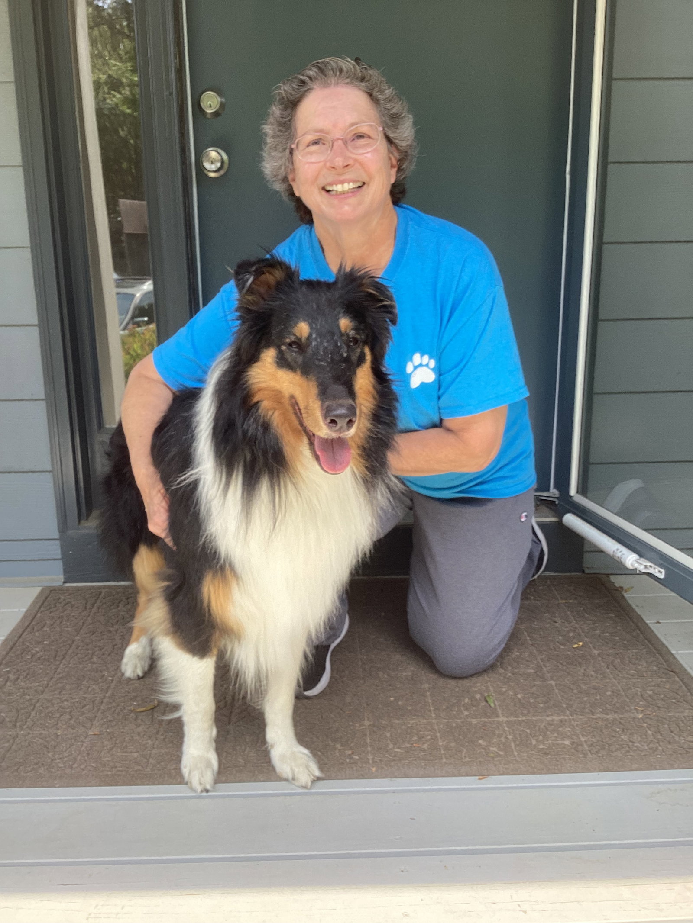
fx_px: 827
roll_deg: +1.5
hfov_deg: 45.4
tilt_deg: -13.5
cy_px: 462
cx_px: 346
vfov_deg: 58.3
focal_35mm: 31
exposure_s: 1/156
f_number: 2.4
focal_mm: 3.3
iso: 25
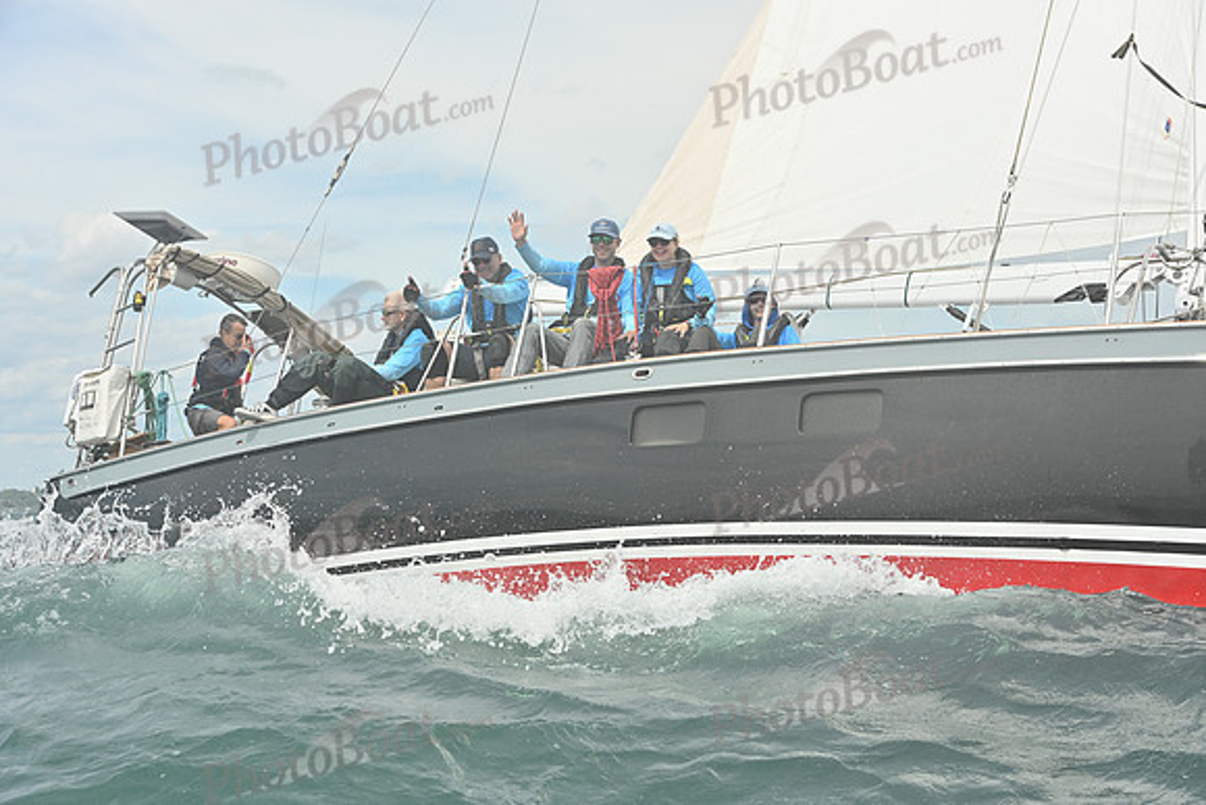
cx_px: 603
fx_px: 2345
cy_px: 402
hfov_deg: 28.8
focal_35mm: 70
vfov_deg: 19.5
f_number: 7.1
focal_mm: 70
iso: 320
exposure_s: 1/1250
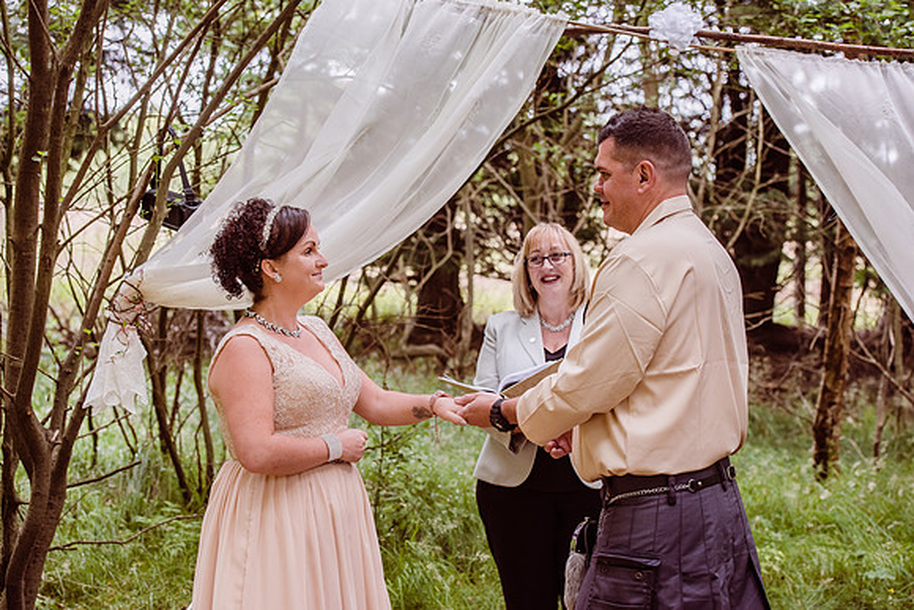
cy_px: 305
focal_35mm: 70
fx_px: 1778
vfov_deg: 19.5
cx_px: 457
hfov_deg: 28.8
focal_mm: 70
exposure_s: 1/200
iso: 500
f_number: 4.5
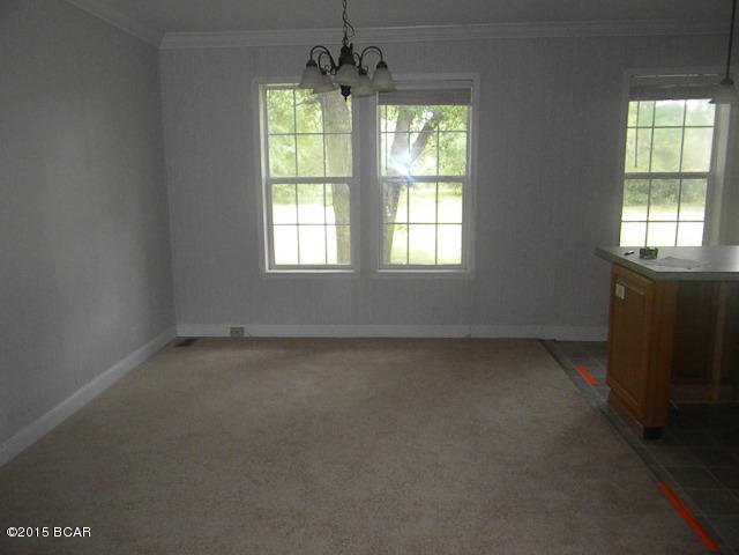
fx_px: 598
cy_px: 278
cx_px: 370
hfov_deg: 63.4
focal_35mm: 28
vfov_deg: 49.7
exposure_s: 1/125
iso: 720
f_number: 3.5
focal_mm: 5
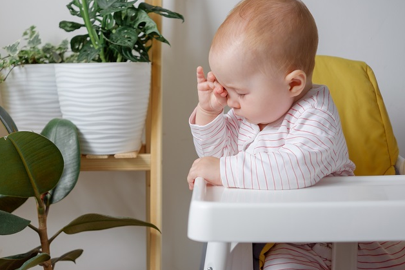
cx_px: 177
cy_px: 149
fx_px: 551
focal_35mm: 49
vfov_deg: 27.5
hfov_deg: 40.3
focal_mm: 27
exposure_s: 1/180
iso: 200
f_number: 2.8
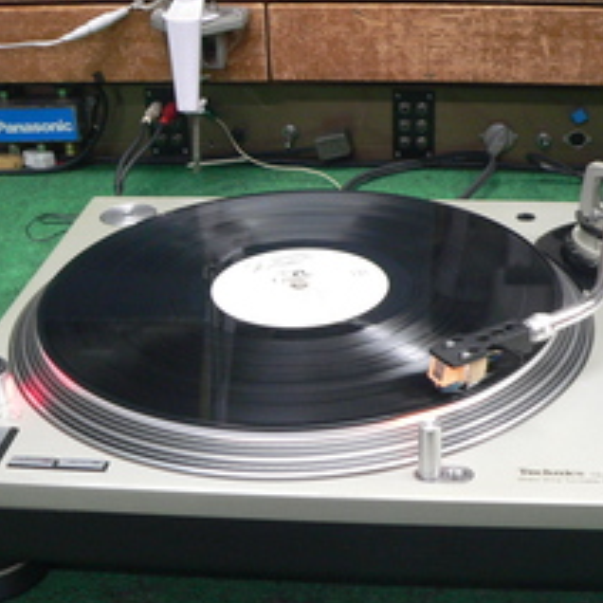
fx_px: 1123
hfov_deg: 30.0
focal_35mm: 57
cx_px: 361
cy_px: 314
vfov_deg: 30.0
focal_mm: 6
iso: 200
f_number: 2.8
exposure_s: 1/15
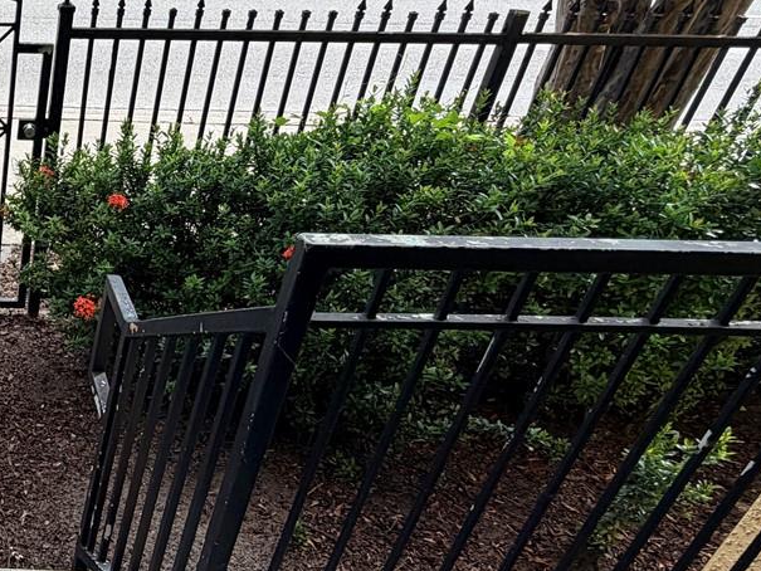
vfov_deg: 38.6
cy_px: 322
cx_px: -107
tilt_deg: -31.8
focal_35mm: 37
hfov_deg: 39.4
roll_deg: -0.6
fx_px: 814
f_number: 2.2
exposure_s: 1/502
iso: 50
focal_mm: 2.22
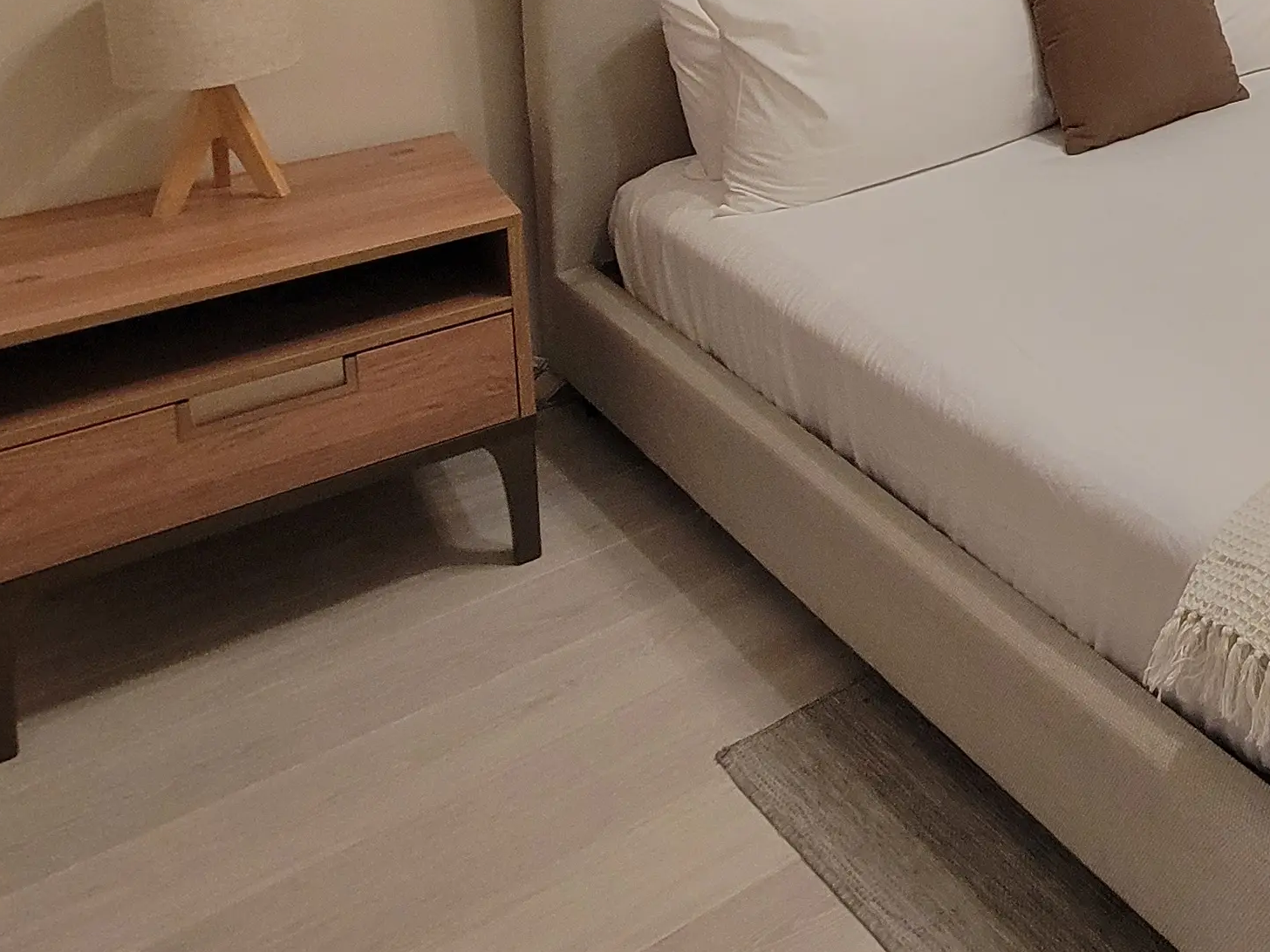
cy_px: -187
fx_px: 1321
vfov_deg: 32.7
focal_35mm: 36
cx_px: 1593
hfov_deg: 36.6
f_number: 2.2
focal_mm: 2.2
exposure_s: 1/40
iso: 320
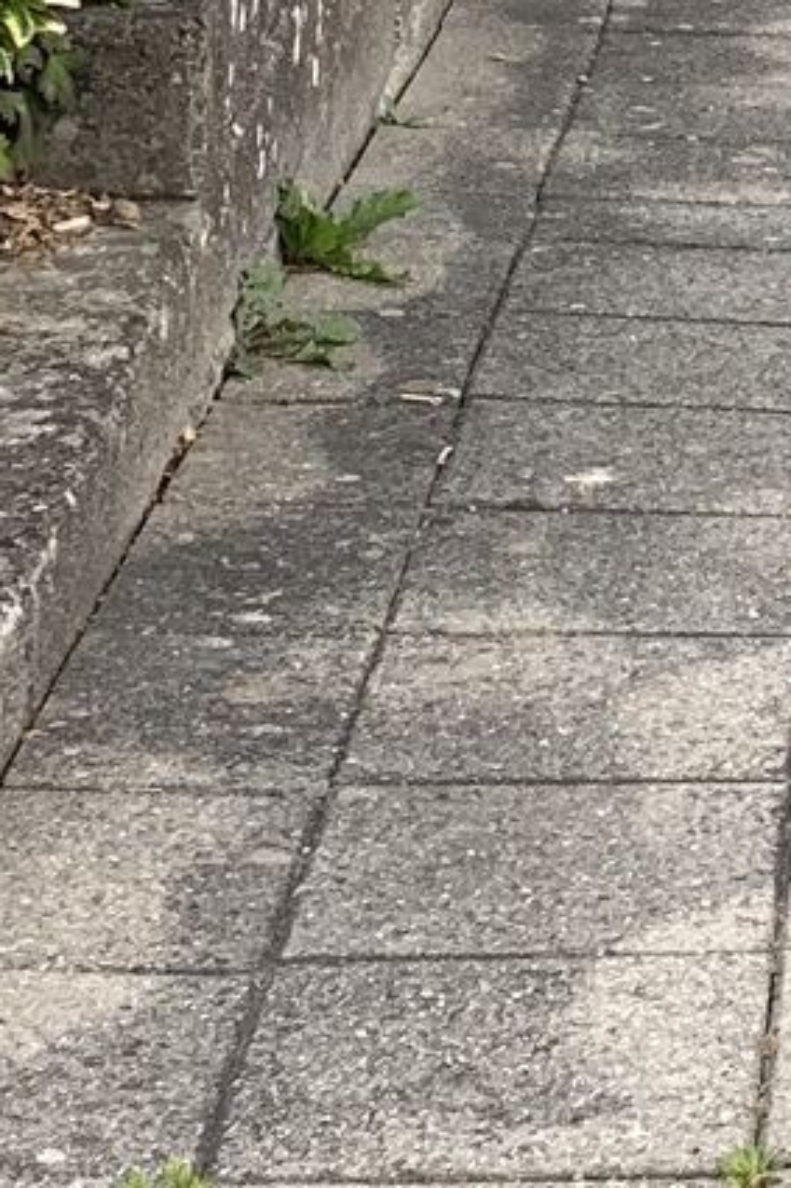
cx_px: 1093
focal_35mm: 163
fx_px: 5376
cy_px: 115
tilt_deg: -18.2
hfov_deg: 8.3
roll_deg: +1.7
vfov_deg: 12.5
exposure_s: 1/162
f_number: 1.8
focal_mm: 4.25
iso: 25
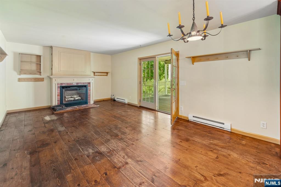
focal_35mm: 14
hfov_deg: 104.3
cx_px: 140
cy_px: 94
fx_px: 109
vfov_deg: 81.2
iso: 500
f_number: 7.1
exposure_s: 1/15
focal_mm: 14
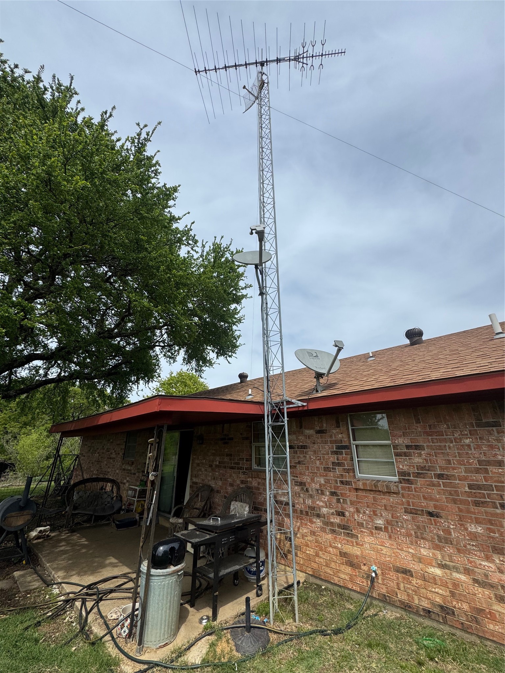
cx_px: 252
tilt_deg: +21.7
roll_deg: -1.0
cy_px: 336
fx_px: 272
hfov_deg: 85.7
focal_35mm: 14
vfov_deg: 102.1
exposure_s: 1/3106
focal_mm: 2.22
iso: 50
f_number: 2.2
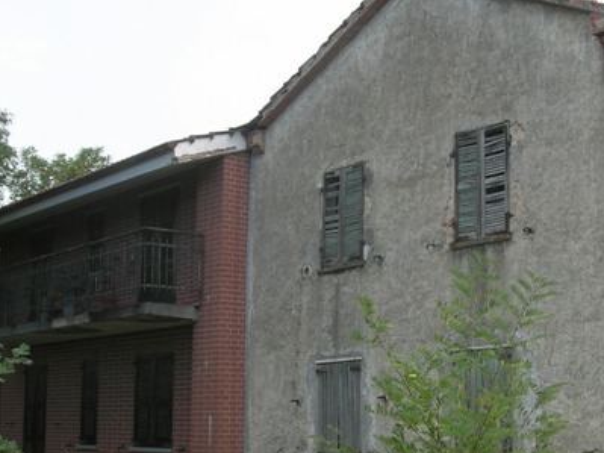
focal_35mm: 61
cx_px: 410
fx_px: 1064
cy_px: 289
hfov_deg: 31.4
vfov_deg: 23.9
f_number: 4.8
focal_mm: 7.8
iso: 64
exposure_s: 1/220
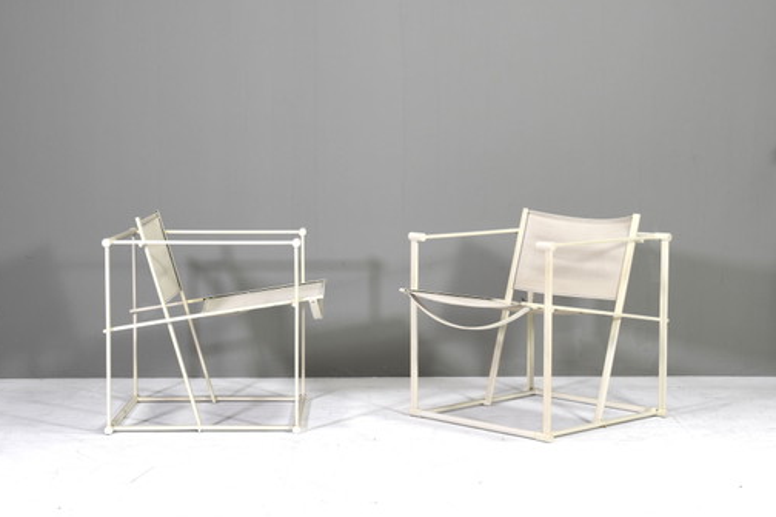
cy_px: 259
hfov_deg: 29.4
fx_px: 1477
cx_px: 385
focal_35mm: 69
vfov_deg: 19.9
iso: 100
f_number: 8
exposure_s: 1/6
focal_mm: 45
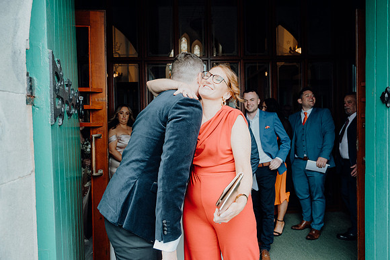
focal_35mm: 27
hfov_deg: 67.4
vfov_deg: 48.0
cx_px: 195
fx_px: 293
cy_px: 130
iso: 400
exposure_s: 1/200
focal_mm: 27
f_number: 3.5
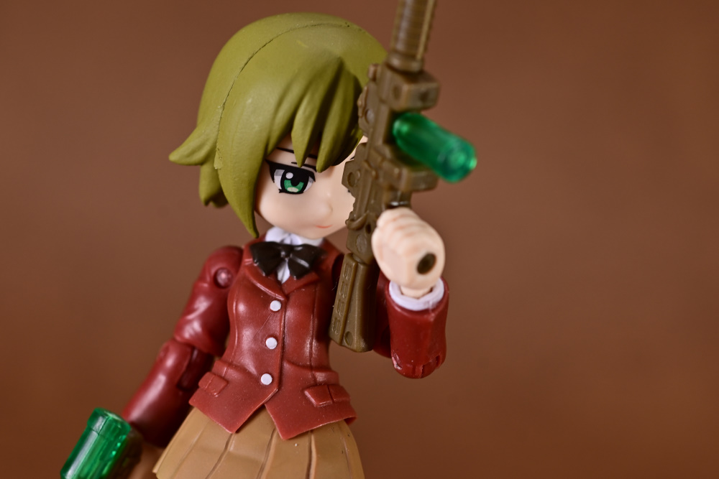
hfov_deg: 22.6
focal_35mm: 90
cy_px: 240
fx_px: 1798
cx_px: 360
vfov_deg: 15.2
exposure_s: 1
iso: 100
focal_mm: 60
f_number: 8
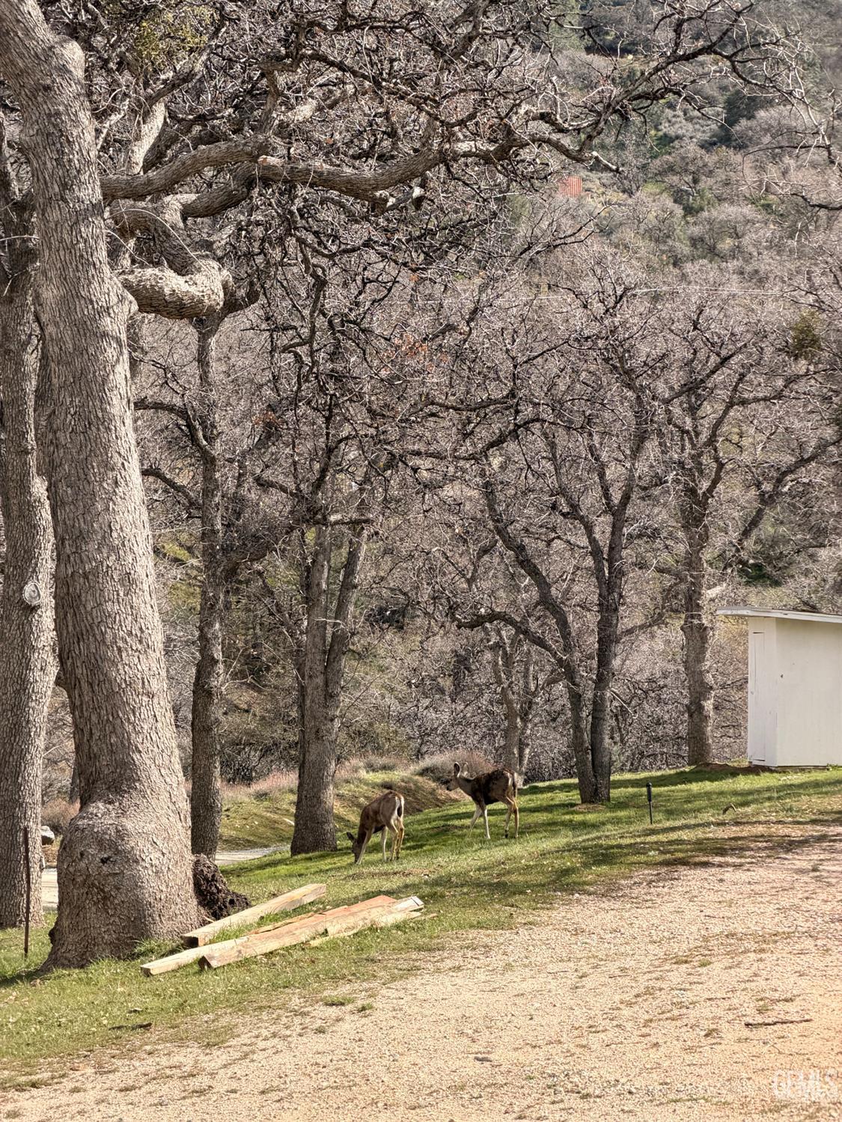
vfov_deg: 19.6
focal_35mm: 100
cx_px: 421
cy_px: 561
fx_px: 3242
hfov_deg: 14.8
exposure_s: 1/638
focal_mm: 16.89
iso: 50
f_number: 2.8
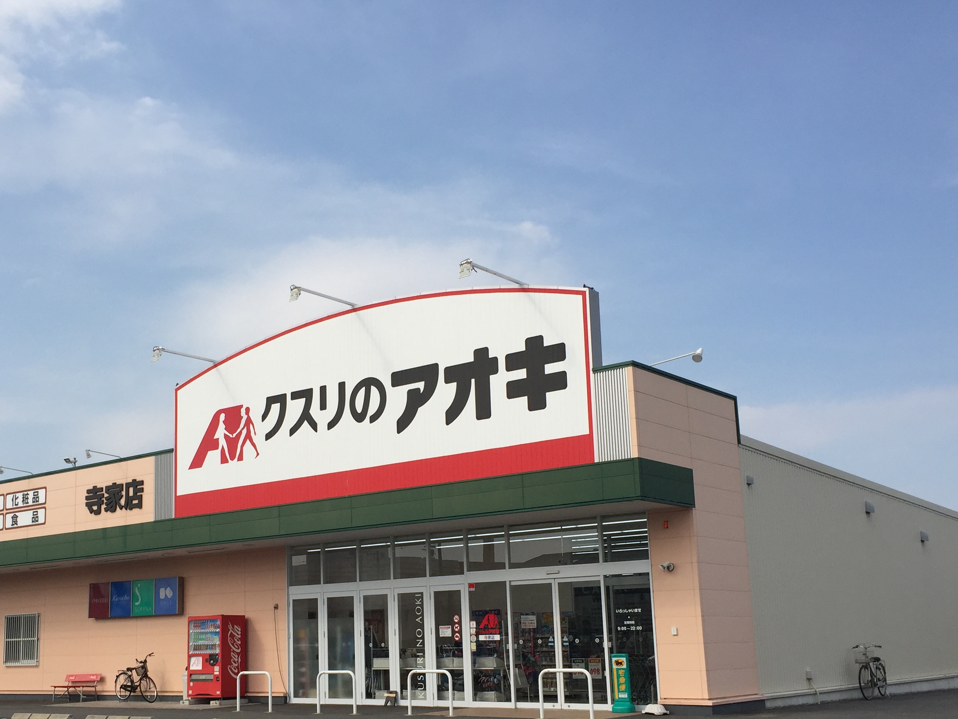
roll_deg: +0.3
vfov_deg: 34.9
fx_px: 1135
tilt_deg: +9.5
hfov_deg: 45.5
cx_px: 387
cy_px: 450
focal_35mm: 41
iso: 32
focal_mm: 4.15
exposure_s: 1/2475
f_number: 2.2
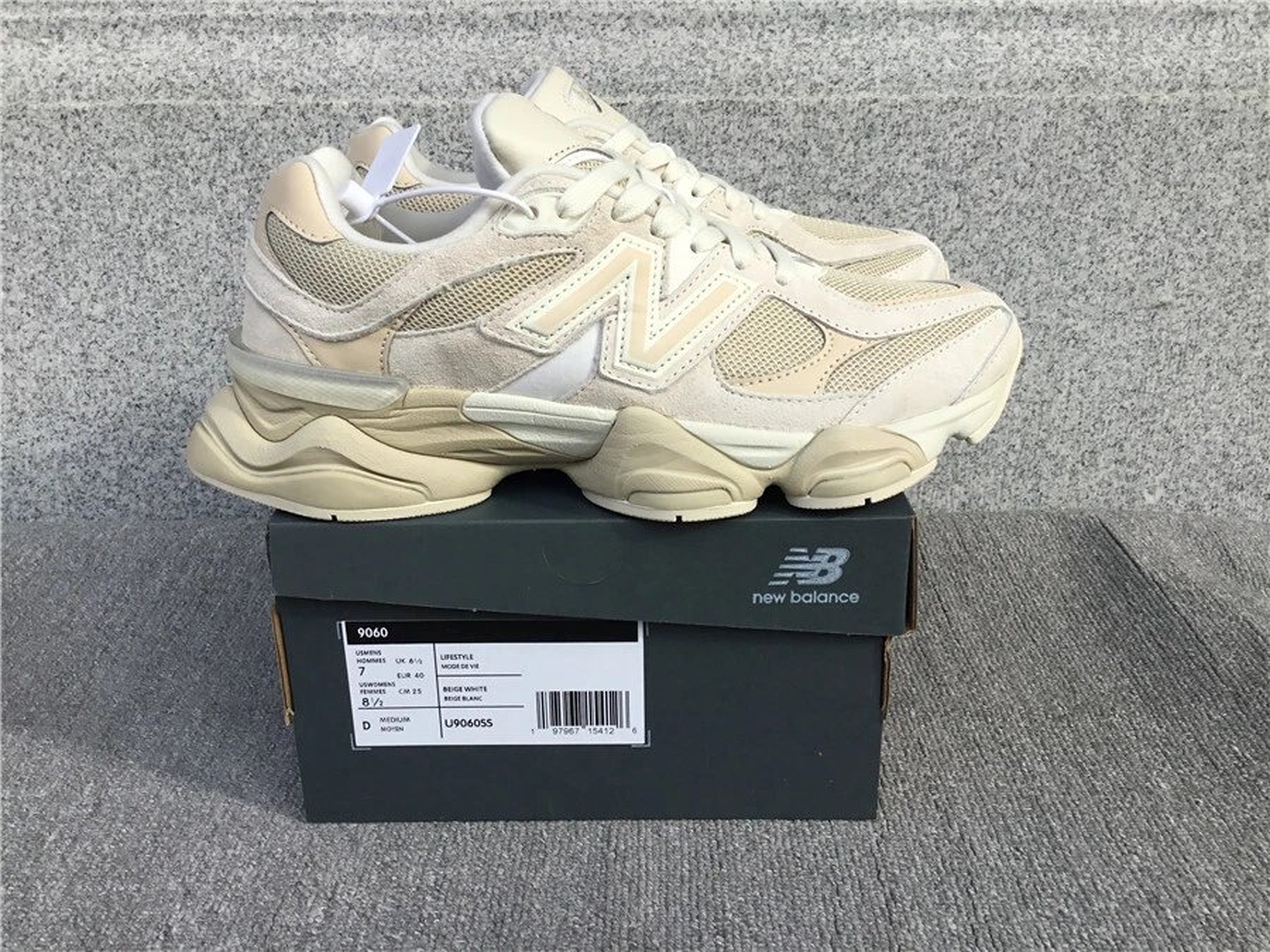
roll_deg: +0.7
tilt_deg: -20.0
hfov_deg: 58.4
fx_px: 1137
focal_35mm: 31
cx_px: 635
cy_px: 476
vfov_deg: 45.4
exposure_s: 1/684
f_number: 2.4
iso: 25
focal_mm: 3.3
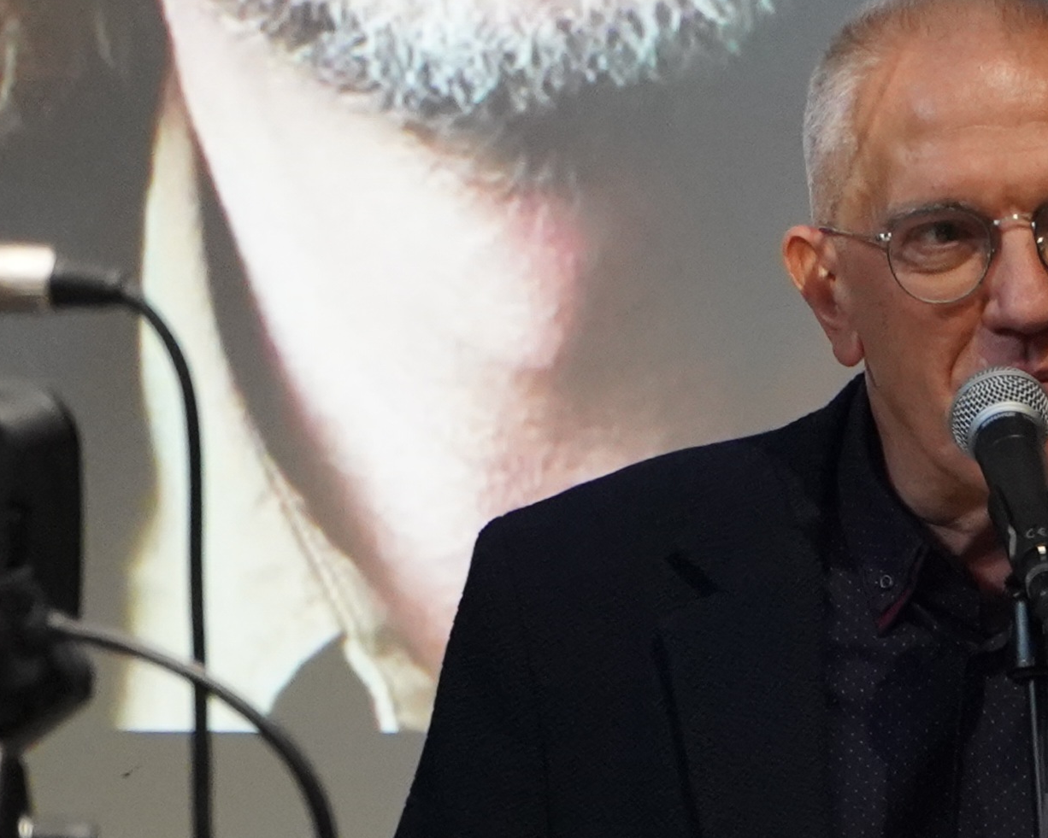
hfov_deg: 8.1
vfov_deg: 6.5
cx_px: 804
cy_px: 653
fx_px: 7383
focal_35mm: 238
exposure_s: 1/125
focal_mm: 70
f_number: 5.6
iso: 5000
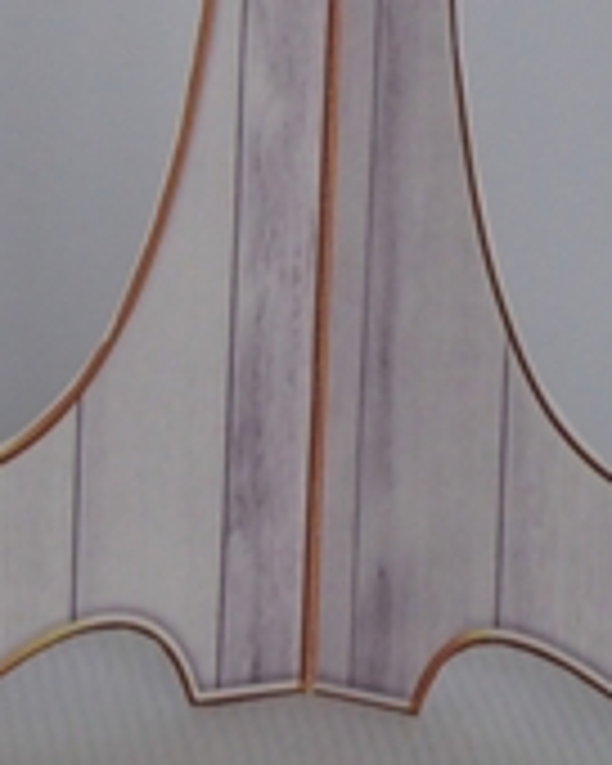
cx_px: 396
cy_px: 101
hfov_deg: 3.6
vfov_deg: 4.4
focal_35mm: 435
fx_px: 9849
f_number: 5.4
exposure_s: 1/25
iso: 400
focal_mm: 27.1
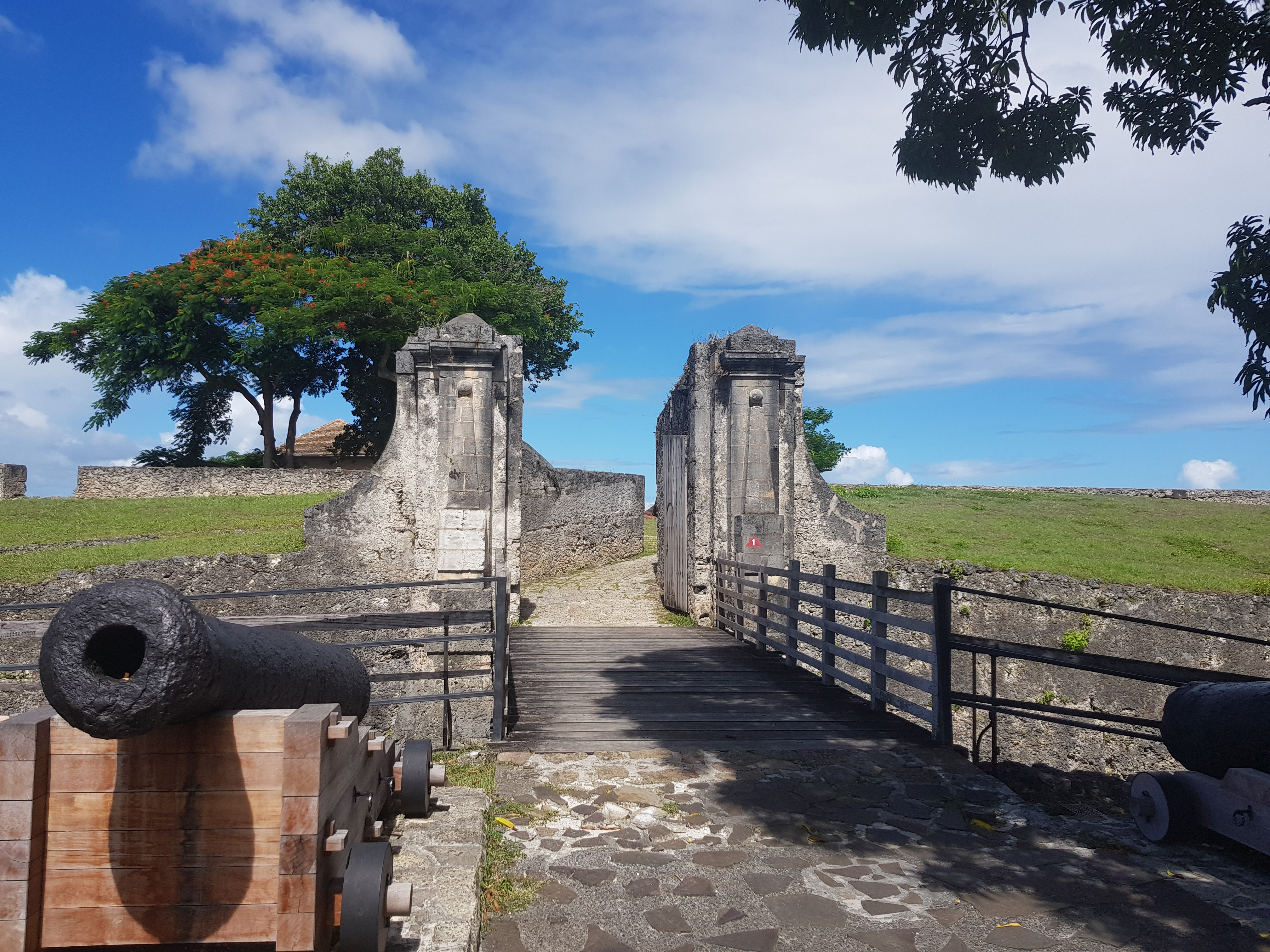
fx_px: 954
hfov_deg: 67.3
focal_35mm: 26
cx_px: 635
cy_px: 476
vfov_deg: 53.1
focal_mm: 4.2
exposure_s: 1/2656
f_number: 1.7
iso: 40
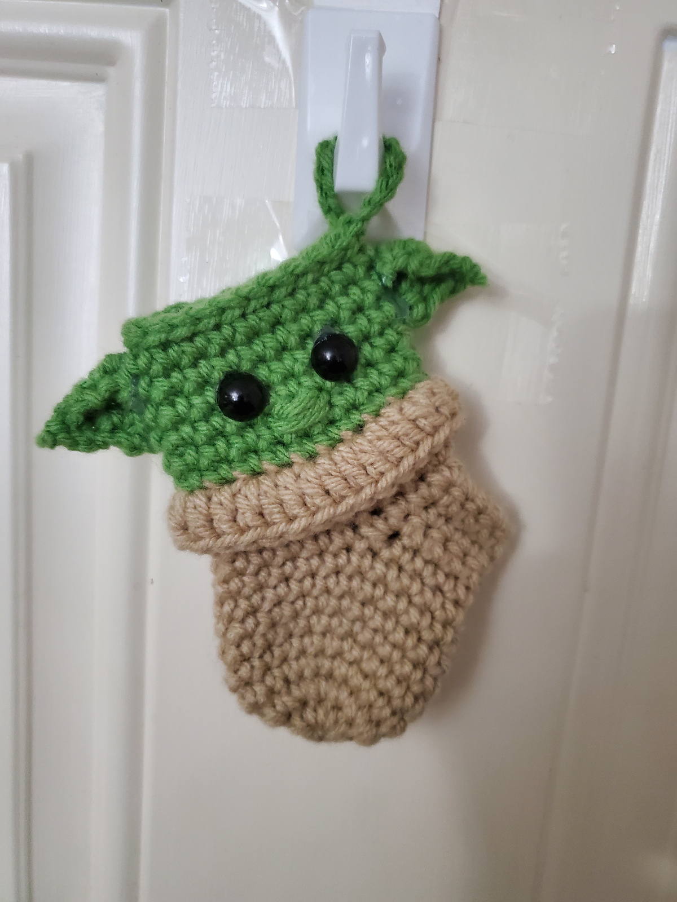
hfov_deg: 53.1
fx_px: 678
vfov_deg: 67.3
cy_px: 451
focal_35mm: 26
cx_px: 338
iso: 640
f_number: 1.5
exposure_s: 1/39
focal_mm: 4.3
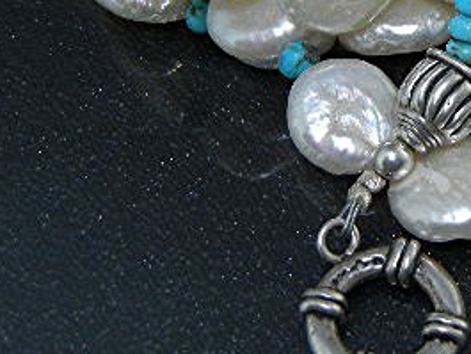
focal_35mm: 82
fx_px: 1116
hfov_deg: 22.7
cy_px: 12
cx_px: 491
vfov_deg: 17.6
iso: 265
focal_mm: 6.2
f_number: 7.2
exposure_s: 1/30
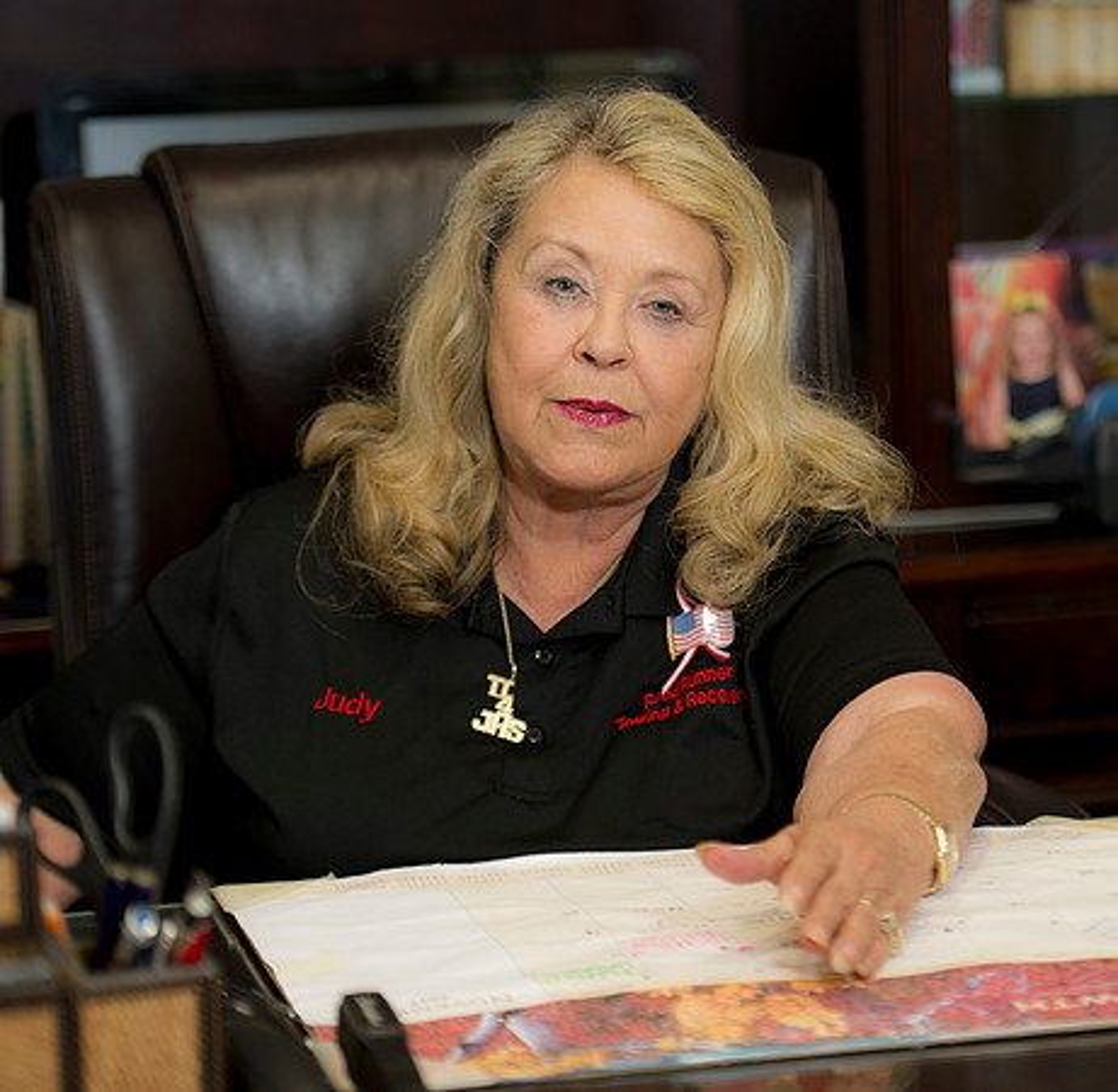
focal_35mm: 128
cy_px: 555
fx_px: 4633
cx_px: 743
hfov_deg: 13.7
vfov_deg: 13.4
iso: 400
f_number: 2.8
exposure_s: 1/80
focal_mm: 98
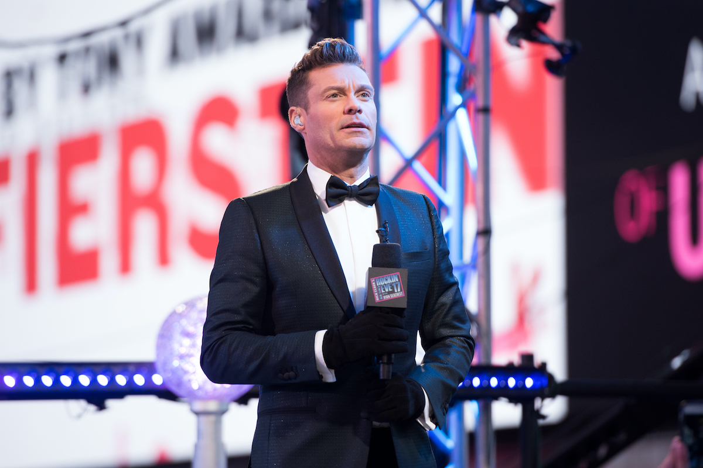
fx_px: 3905
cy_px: 234
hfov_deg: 10.3
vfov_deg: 6.9
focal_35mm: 200
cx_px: 352
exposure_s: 1/500
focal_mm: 200
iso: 1250
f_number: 4
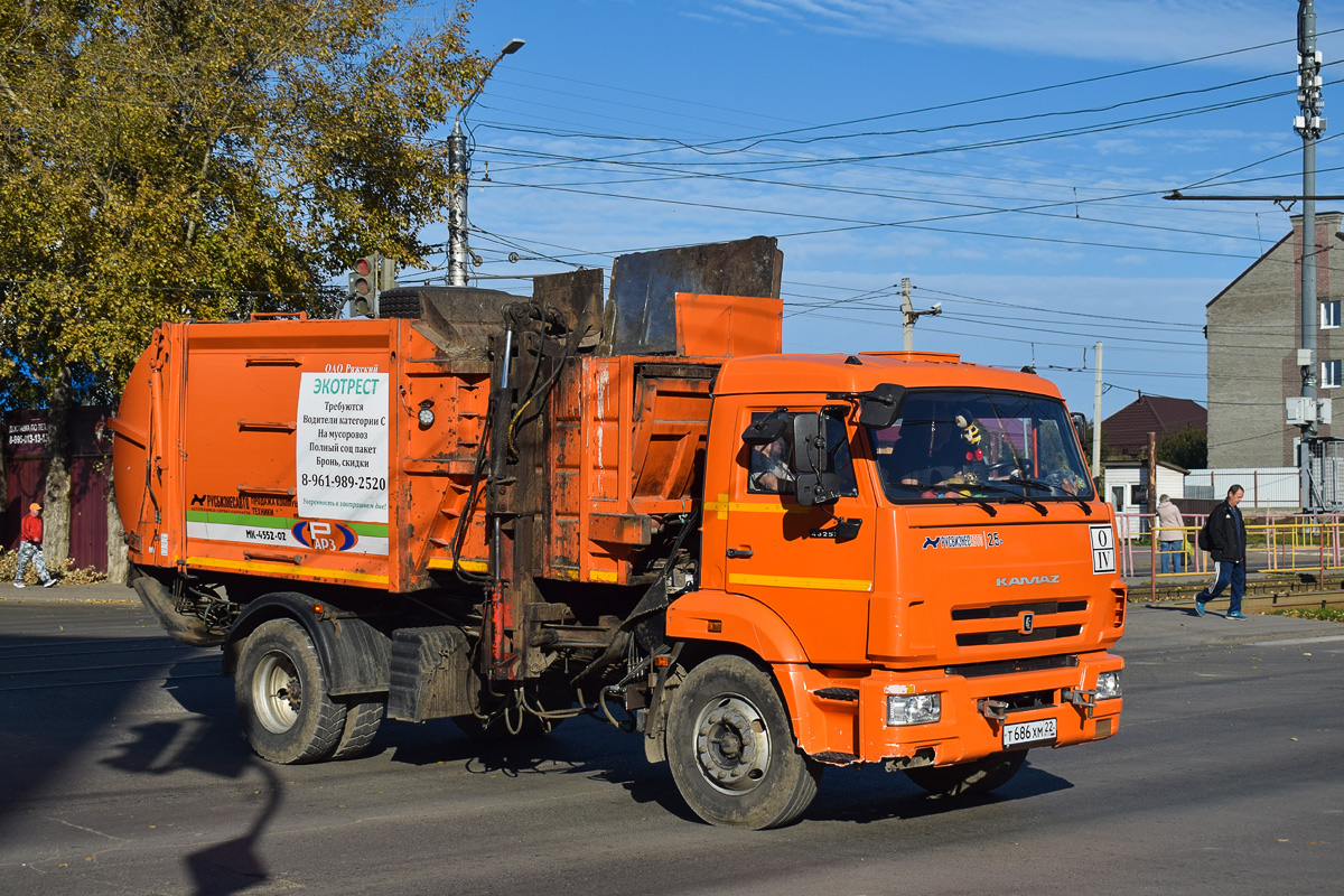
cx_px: 672
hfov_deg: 38.9
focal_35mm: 51
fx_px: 1904
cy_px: 448
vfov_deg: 26.5
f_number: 6.3
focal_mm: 34
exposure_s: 1/800
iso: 100
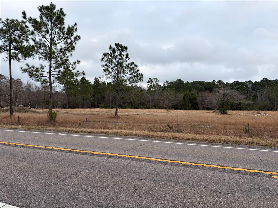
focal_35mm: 26
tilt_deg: +0.2
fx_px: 209
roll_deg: -0.3
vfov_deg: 53.1
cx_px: 139
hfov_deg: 67.3
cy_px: 104
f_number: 1.6
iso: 50
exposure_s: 1/907
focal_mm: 5.96
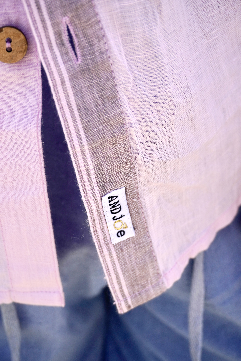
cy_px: 180
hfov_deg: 22.1
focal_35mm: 62
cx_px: 120
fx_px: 618
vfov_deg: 32.6
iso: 100
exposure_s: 1/400
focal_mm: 41
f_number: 5.6
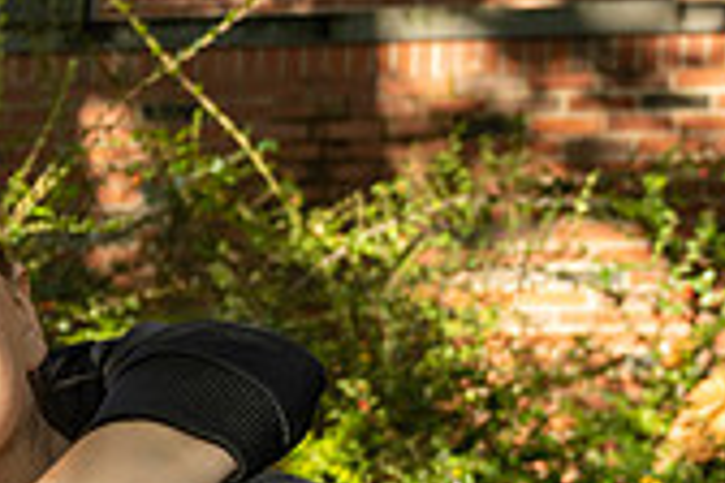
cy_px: 343
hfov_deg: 20.4
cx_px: -410
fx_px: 1671
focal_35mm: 83
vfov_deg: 16.4
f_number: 4
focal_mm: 24
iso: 320
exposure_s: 1/500
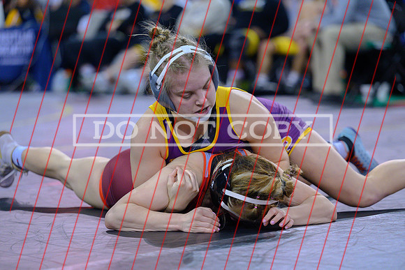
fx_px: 1620
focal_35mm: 144
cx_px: 202
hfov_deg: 14.3
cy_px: 155
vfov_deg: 9.5
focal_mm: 125
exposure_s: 1/640
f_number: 2.8
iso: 2800
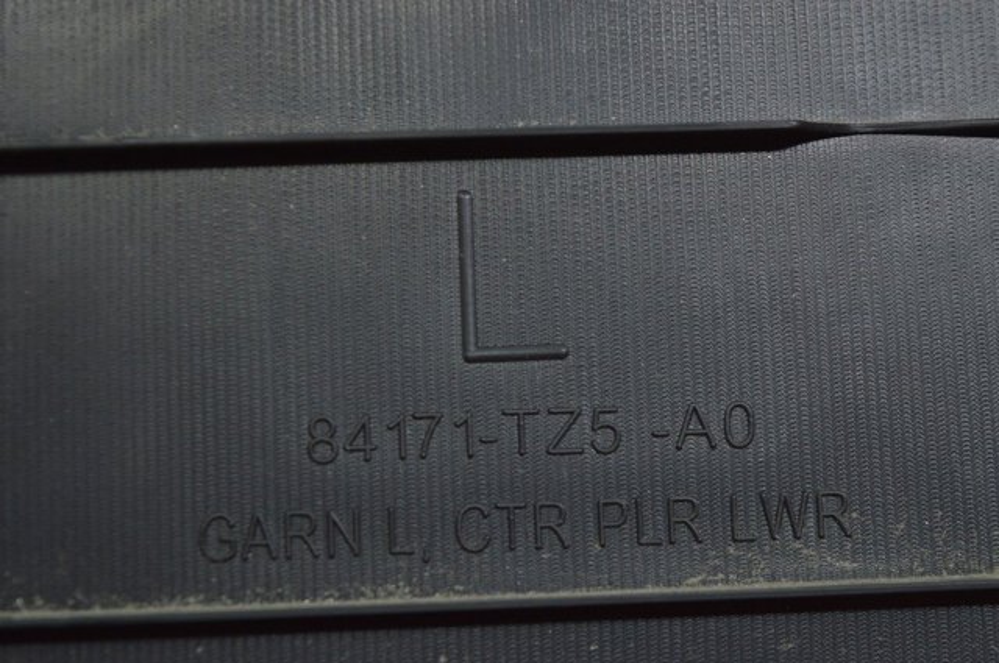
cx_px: 500
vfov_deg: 16.5
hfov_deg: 24.6
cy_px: 332
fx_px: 2286
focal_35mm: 82
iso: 400
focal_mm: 55
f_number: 5.6
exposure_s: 1/40
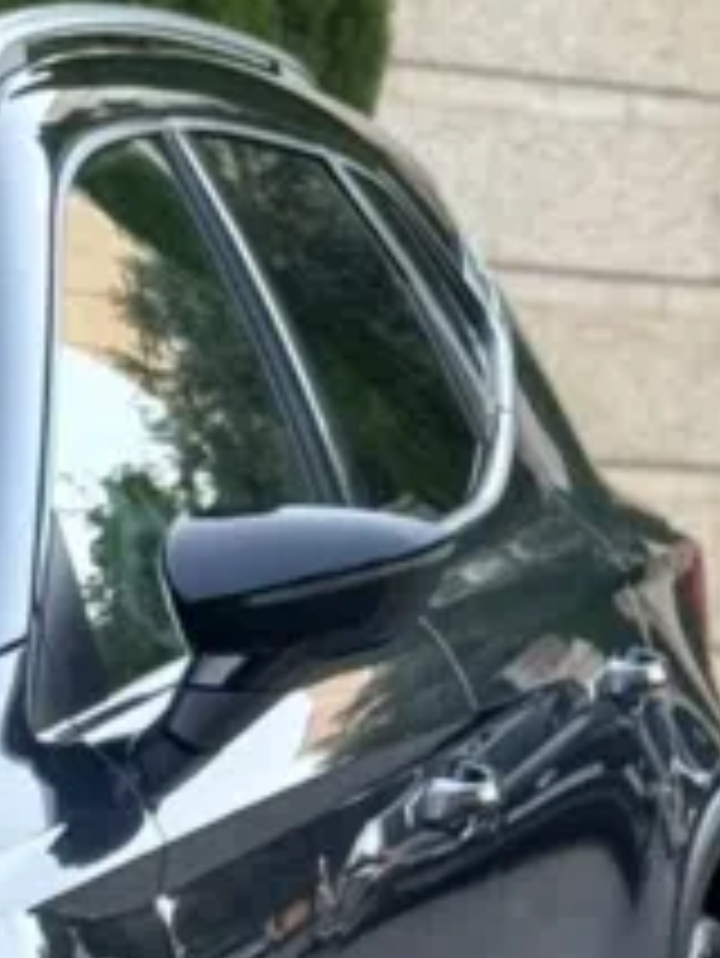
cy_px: 1289
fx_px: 8533
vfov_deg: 6.4
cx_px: -702
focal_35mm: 308
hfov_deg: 4.8
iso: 64
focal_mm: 6.76
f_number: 1.78
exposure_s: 1/168
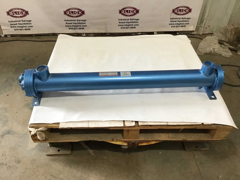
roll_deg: -3.1
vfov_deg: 45.4
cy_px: 90
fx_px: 215
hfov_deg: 58.4
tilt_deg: -43.6
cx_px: 120
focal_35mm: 31
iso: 50
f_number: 2.4
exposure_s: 1/30
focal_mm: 3.3
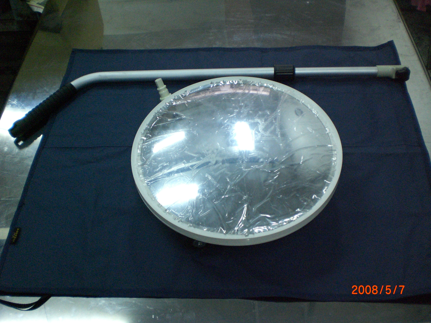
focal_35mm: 38
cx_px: 216
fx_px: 473
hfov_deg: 49.0
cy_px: 162
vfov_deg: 37.7
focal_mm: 6.3
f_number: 3.1
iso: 400
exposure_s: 1/100
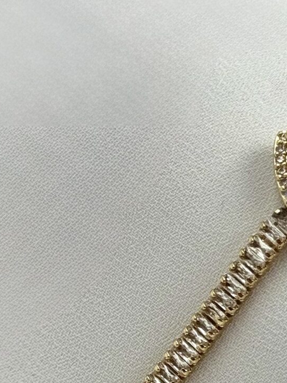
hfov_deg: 8.8
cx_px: 229
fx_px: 1869
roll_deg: -23.7
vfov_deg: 11.7
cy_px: 294
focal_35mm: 169
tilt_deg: -37.3
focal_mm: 6.76
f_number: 1.78
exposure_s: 1/843
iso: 64
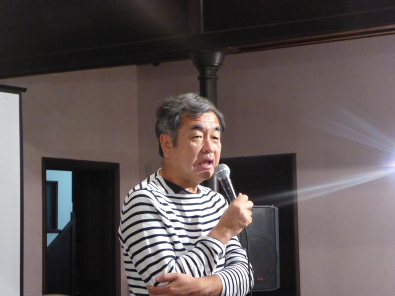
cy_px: 148
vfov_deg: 11.7
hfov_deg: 15.5
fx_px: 1449
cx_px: 198
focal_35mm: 127
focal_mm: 20.6
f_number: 5.1
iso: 1600
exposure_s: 1/20
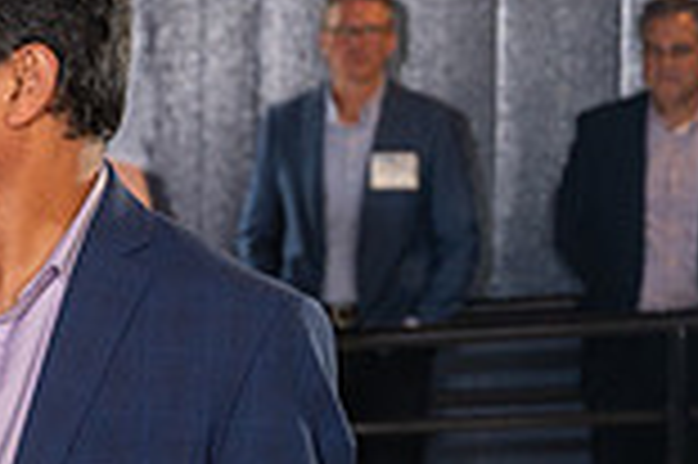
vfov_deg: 7.1
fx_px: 3757
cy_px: 342
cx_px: -455
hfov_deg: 10.2
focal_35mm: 194
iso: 800
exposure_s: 1/125
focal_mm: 52
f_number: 4
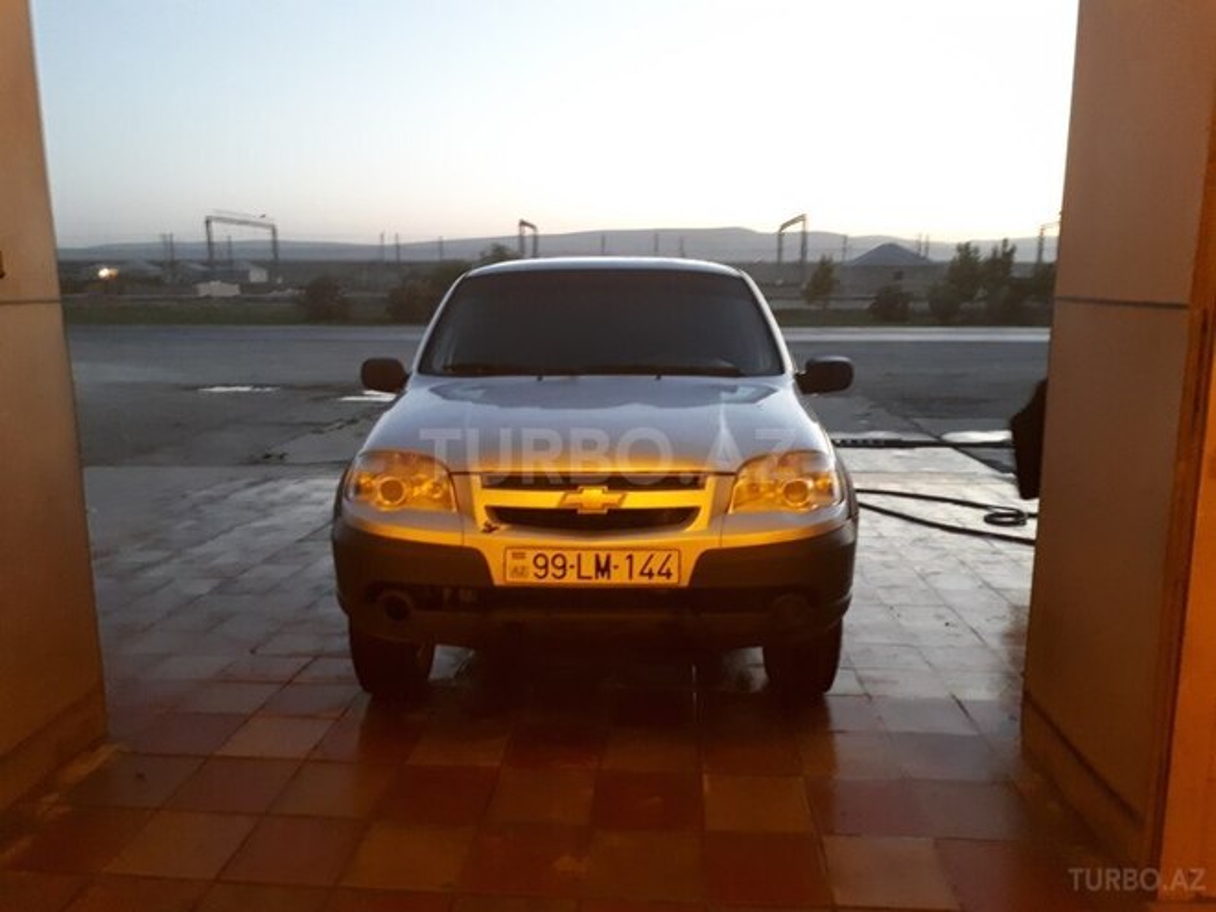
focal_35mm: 27
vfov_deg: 51.4
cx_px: 608
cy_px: 456
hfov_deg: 65.3
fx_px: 948
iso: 500
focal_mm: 3.6
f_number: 1.9
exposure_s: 1/17
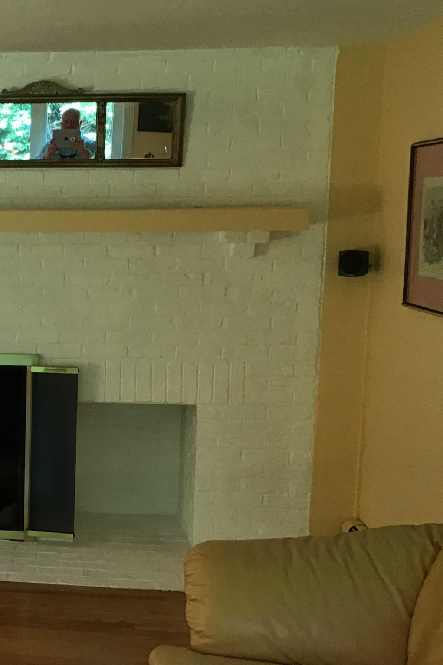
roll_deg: -0.2
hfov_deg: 23.1
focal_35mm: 54
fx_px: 997
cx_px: -77
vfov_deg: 36.8
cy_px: 369
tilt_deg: -8.7
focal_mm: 3.3
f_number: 2.4
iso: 64
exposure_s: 1/30
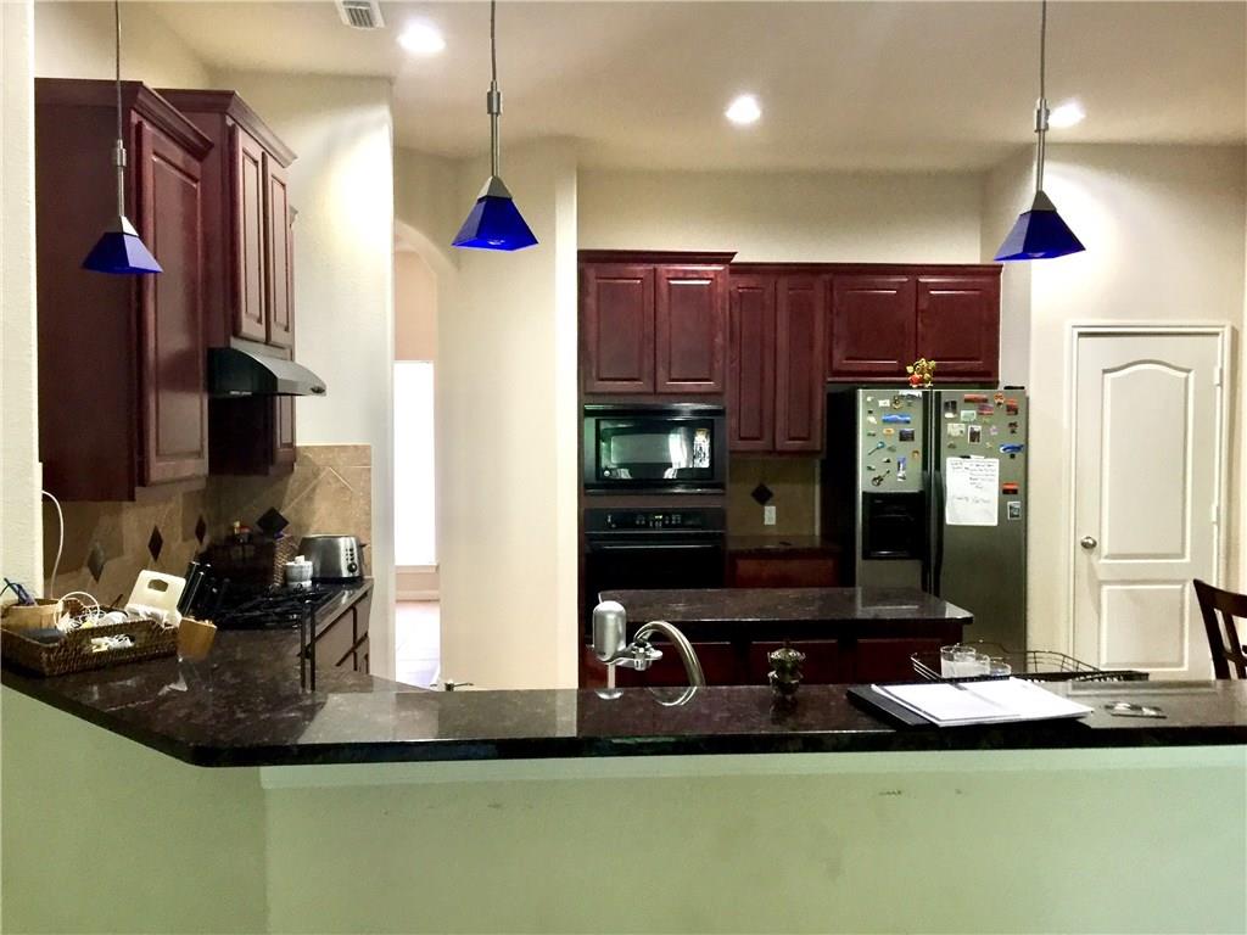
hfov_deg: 61.7
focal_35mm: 29
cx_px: 624
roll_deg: -1.9
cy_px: 468
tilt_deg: -1.8
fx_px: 1045
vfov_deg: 48.2
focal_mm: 4.15
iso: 125
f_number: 2.2
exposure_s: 1/10
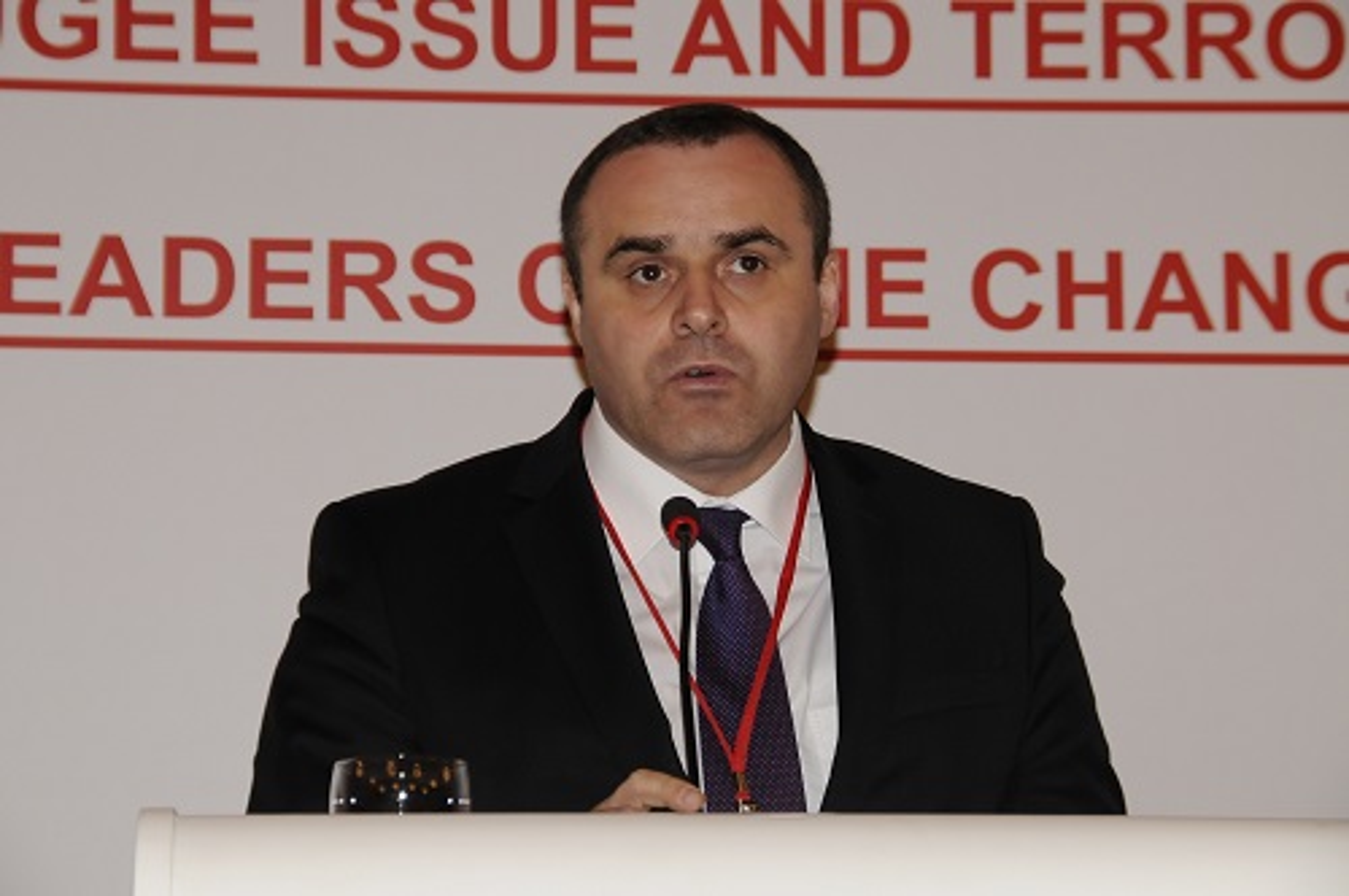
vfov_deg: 11.4
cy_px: 448
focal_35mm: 120
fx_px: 4491
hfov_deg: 17.1
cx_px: 674
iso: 800
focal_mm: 80
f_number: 7.1
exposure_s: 1/60
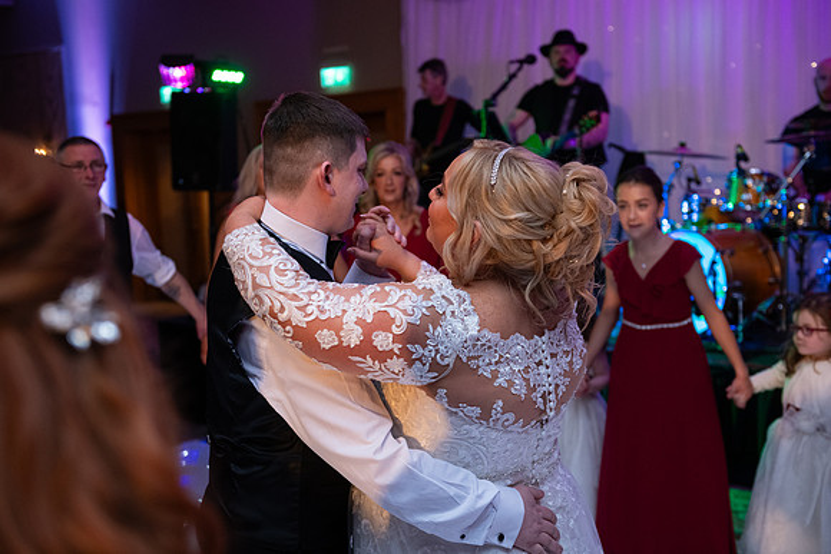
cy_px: 277
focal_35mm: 45
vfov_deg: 29.9
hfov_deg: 43.6
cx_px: 416
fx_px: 1039
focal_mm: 45
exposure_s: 1/160
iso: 1250
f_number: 3.5
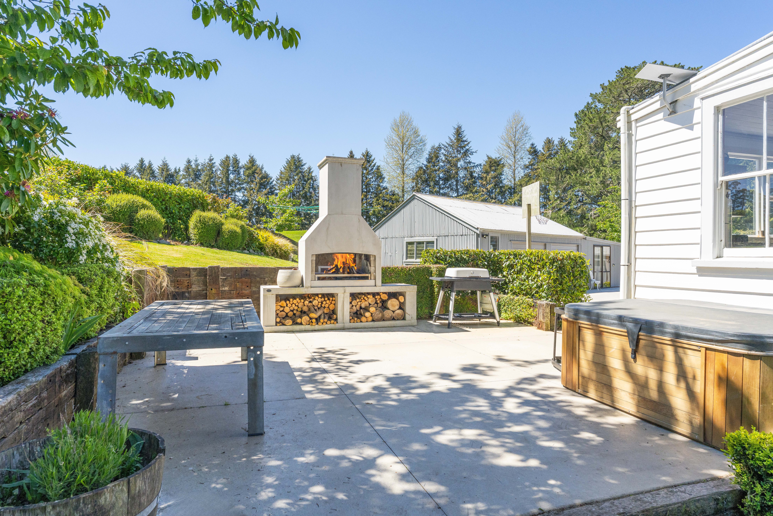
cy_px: 258
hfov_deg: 82.6
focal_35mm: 20
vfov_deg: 60.7
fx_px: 440
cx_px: 386
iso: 640
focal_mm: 20.5
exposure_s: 1/1600
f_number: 8
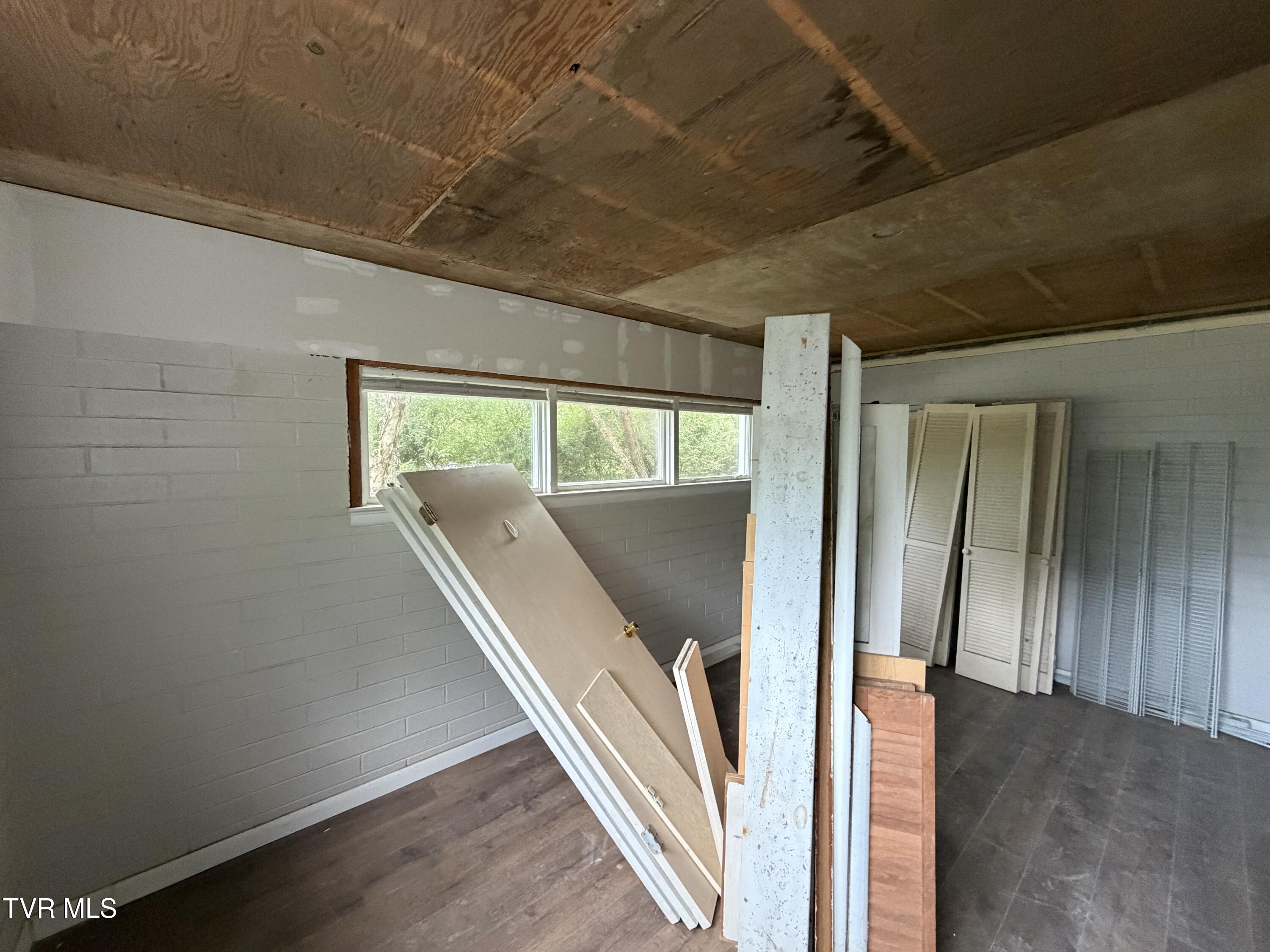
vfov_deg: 85.7
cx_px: 635
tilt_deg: -3.2
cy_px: 476
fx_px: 514
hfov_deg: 102.1
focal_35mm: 14
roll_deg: +1.1
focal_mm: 2.22
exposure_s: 1/60
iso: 500
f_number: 2.2
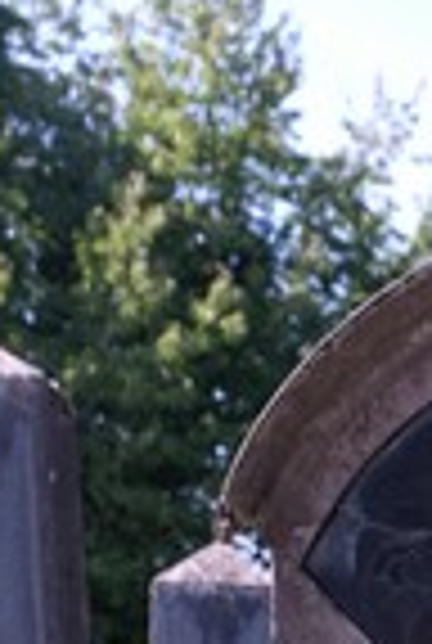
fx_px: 2400
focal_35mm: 134
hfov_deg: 10.0
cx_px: 626
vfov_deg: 13.1
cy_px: 1302
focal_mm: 21.4
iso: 160
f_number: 5
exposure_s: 1/170
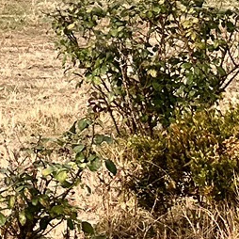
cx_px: -654
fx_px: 1414
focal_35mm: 181
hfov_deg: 7.5
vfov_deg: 9.5
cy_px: -40
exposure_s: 1/3257
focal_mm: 5.7
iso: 50
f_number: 1.5
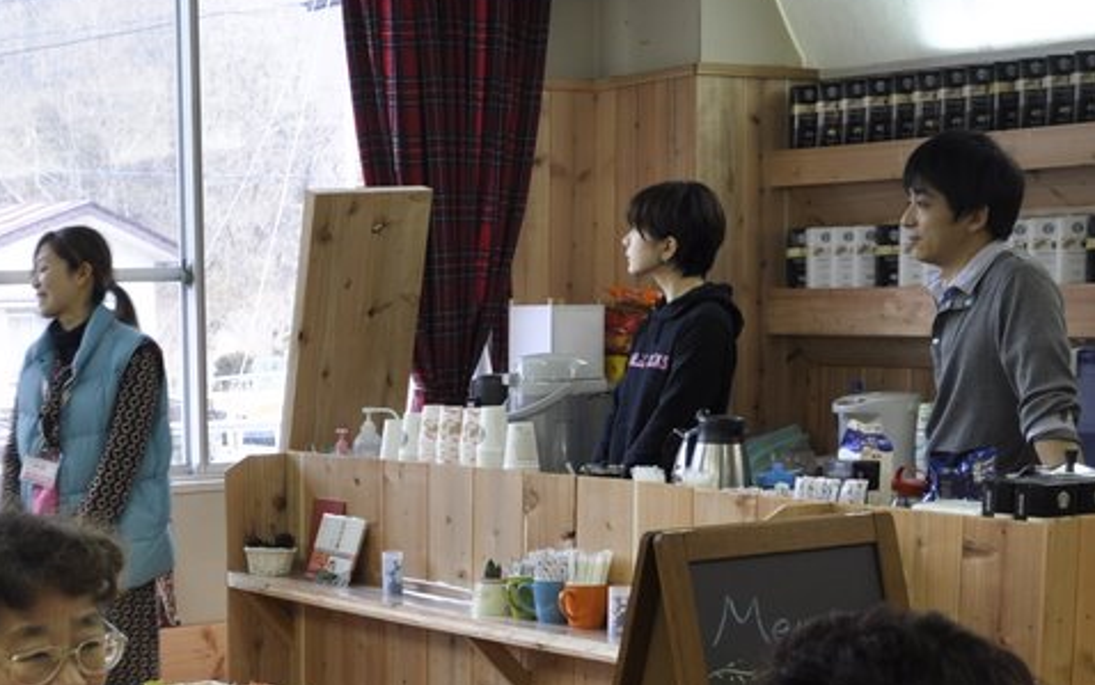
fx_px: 2060
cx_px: 115
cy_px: 695
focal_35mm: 69
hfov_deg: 28.6
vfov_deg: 18.4
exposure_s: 1/20
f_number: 3.5
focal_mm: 18
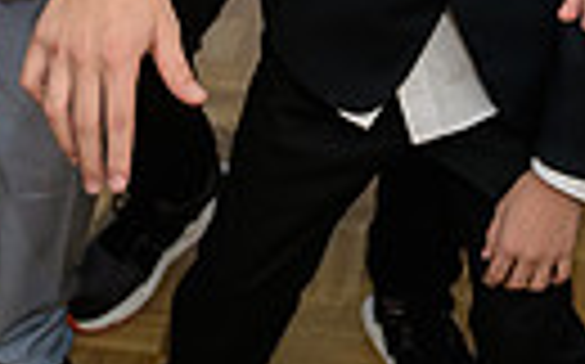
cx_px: 477
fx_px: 1736
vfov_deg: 10.9
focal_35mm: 109
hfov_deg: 18.9
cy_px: -375
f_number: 3.2
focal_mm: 24
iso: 800
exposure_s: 1/125
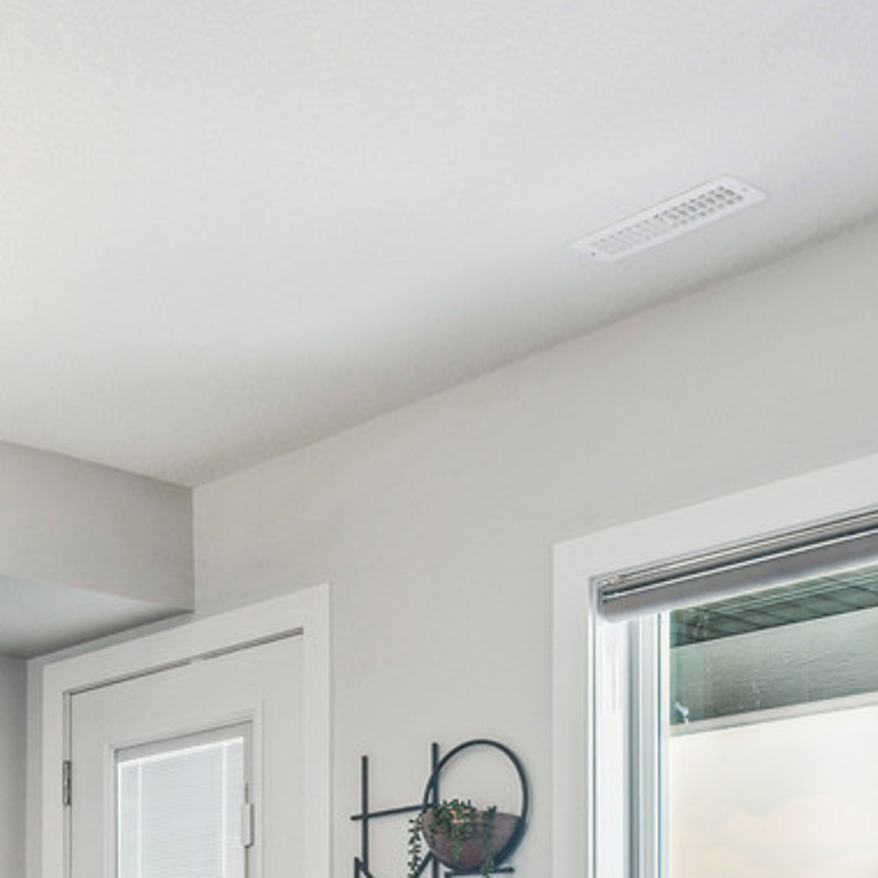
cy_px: 1073
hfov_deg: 26.5
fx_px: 1779
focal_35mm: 62
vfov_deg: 24.8
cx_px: 39
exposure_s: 1/30
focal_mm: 16
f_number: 7.1
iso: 400
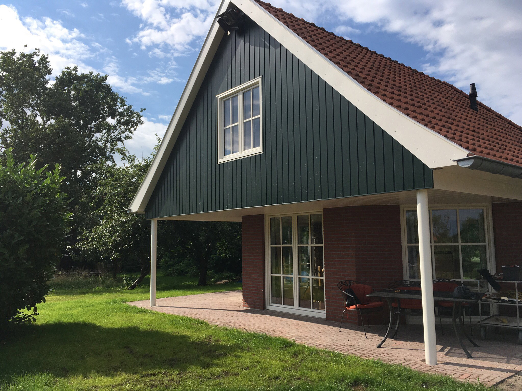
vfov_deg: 48.2
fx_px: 437
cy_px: 196
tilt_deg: +5.7
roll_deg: -0.3
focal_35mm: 29
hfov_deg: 61.7
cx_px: 261
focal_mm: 4.15
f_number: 2.2
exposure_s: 1/2262
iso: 25
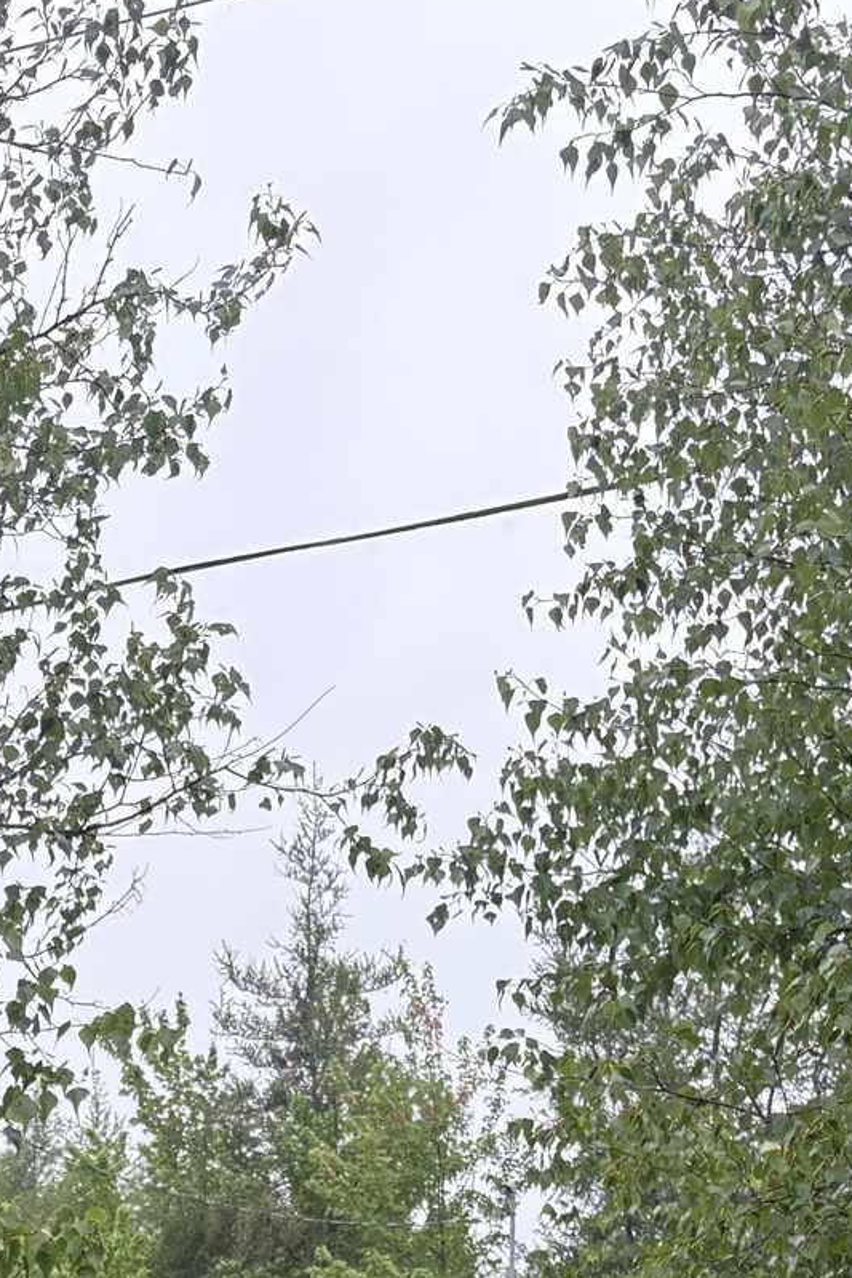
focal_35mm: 78
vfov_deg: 22.2
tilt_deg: -5.2
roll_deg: -0.9
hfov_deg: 17.5
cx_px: 336
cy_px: 1822
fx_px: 2768
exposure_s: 1/773
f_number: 1.6
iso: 64
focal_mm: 5.96
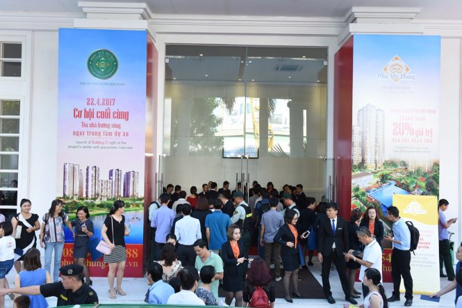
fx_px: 436
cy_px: 154
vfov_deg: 38.9
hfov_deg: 55.8
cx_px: 231
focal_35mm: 34
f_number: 6.3
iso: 1000
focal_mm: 34
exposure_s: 1/125
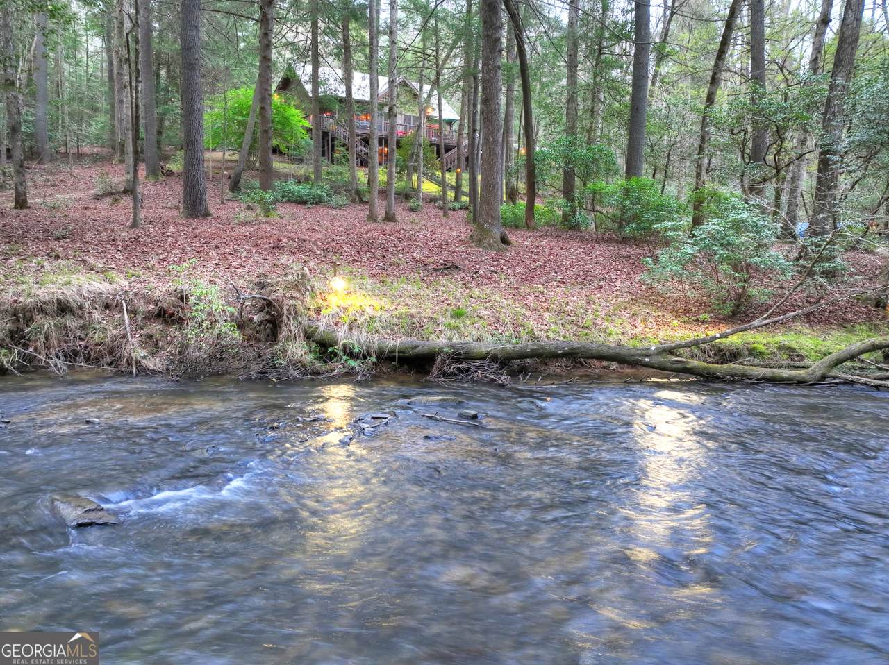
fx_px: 616
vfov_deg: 56.8
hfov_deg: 71.6
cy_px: 332
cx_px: 444
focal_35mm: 24
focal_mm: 12.3
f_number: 2.8
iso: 420
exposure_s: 1/15
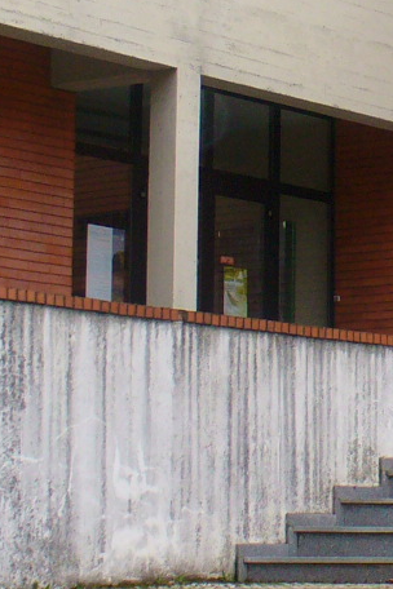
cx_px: 582
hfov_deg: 9.9
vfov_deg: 15.2
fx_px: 2210
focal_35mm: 135
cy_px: 209
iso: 100
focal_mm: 6.1
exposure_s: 1/250
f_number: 2.8
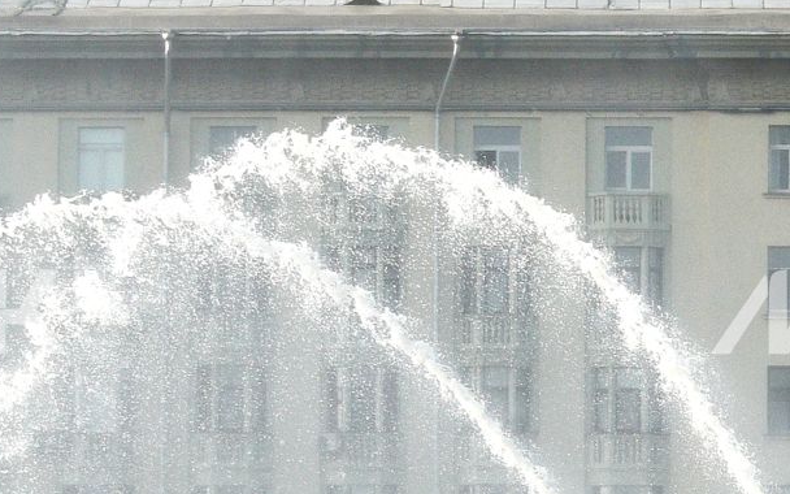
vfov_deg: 3.4
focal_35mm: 380
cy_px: 849
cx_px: 1876
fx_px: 8181
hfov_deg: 5.4
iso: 720
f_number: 11
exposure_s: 1/1000
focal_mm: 70
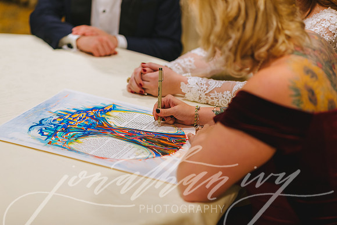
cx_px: 168
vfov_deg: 16.1
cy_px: 112
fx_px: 796
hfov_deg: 23.9
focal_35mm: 85
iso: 800
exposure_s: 1/200
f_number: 2.2
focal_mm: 85
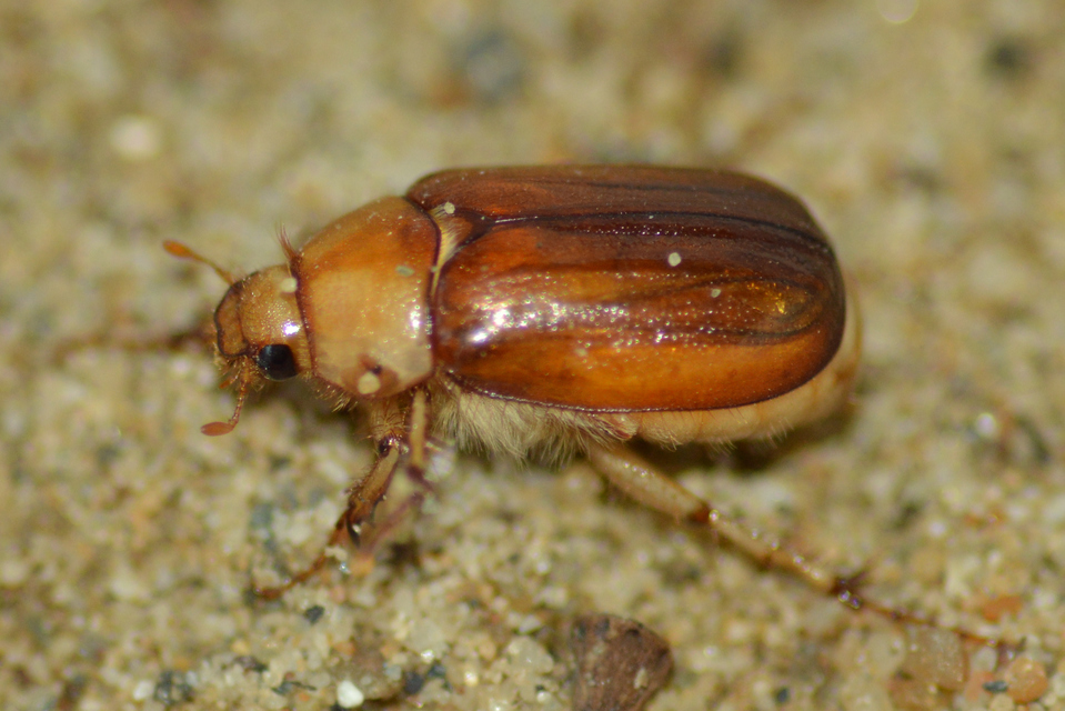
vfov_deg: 9.2
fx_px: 4439
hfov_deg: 13.7
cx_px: 532
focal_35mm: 150
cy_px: 356
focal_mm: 100
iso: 400
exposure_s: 1/200
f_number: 4
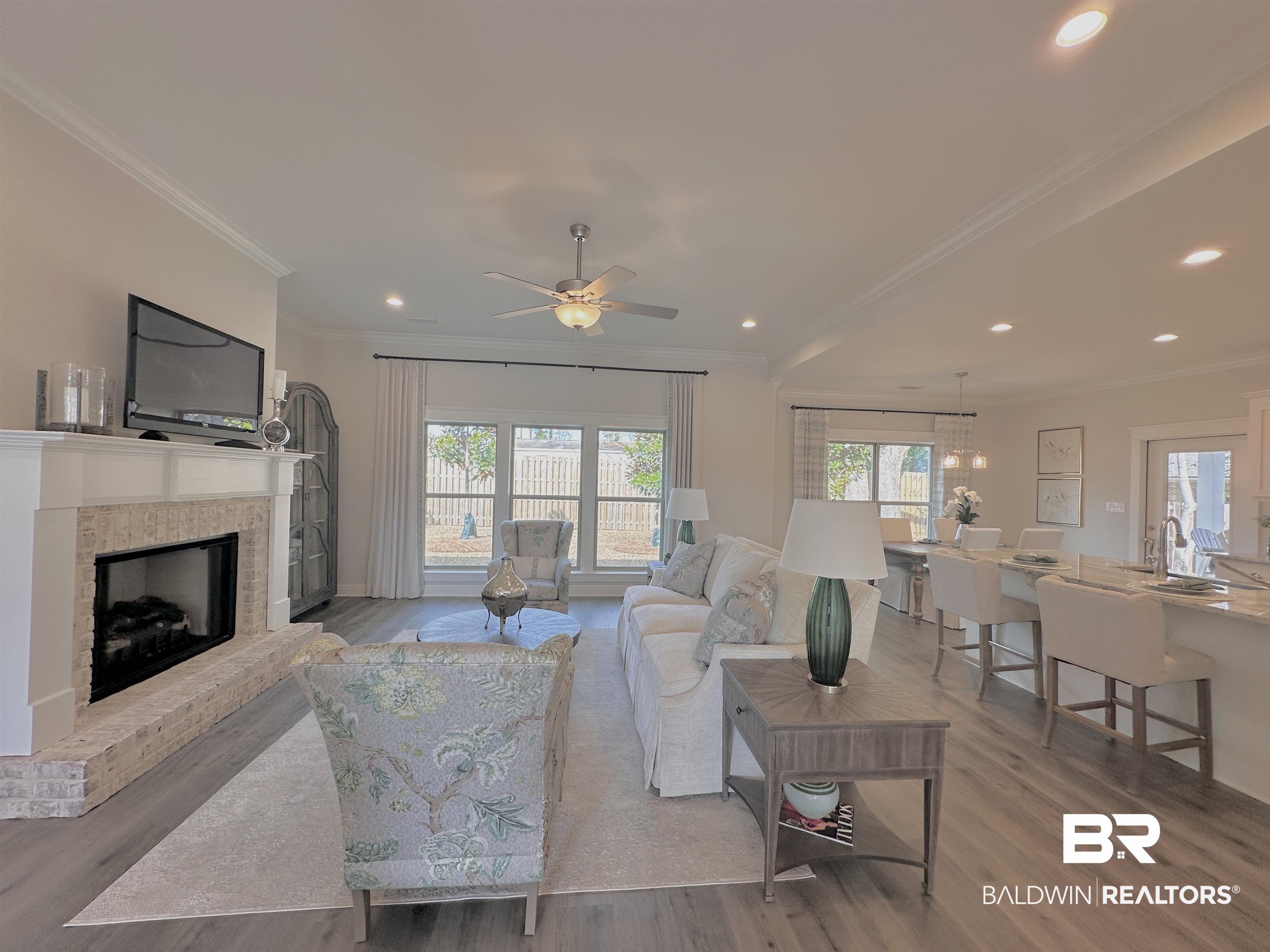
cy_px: 476
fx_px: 514
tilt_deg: +1.4
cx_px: 635
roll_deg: -1.4
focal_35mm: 14
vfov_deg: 85.7
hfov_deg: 102.1
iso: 64
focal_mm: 2.22
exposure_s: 1/120
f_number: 2.2
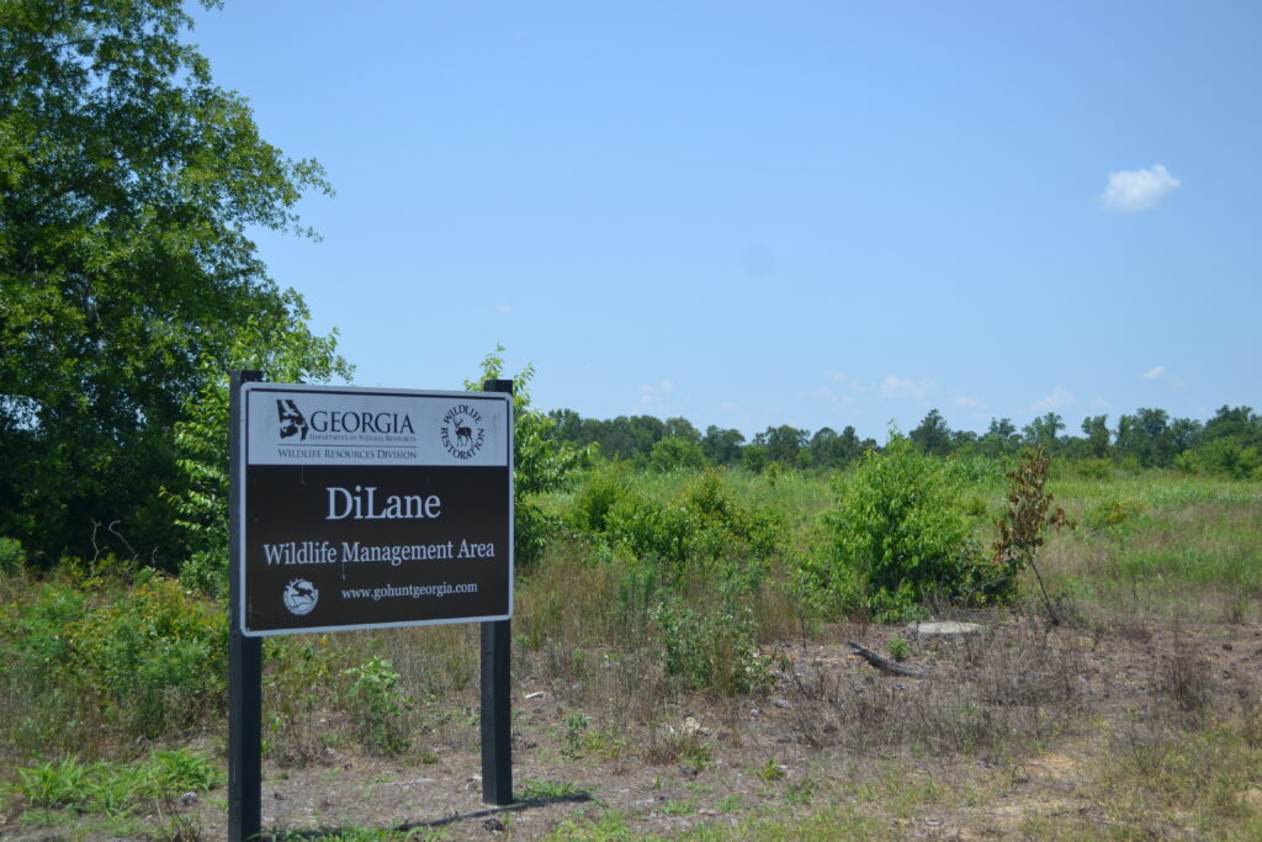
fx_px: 1683
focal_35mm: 48
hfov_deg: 41.1
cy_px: 421
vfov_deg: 28.1
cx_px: 631
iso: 100
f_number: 4.8
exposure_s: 1/640
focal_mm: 32
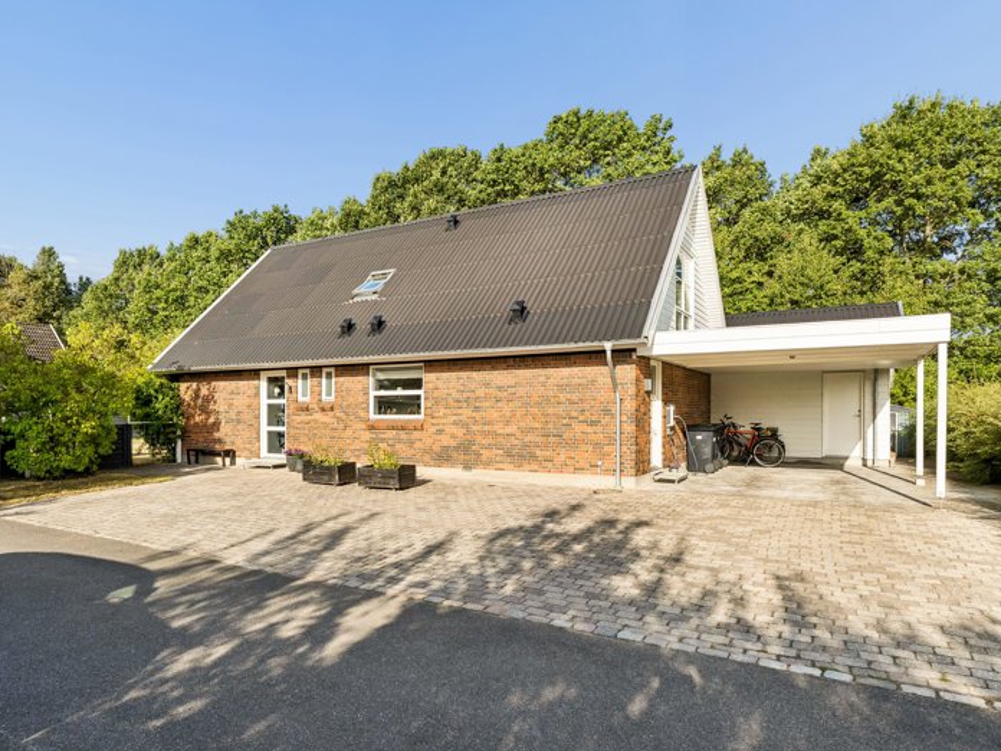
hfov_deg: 77.5
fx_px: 623
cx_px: 493
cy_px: 382
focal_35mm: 22
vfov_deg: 62.1
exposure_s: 1/1000
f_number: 8
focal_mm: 13
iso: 250
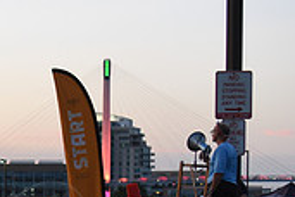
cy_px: 293
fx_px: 1393
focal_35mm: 170
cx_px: -204
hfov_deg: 11.4
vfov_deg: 7.9
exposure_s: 1/400
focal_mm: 50
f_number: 2.8
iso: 2500
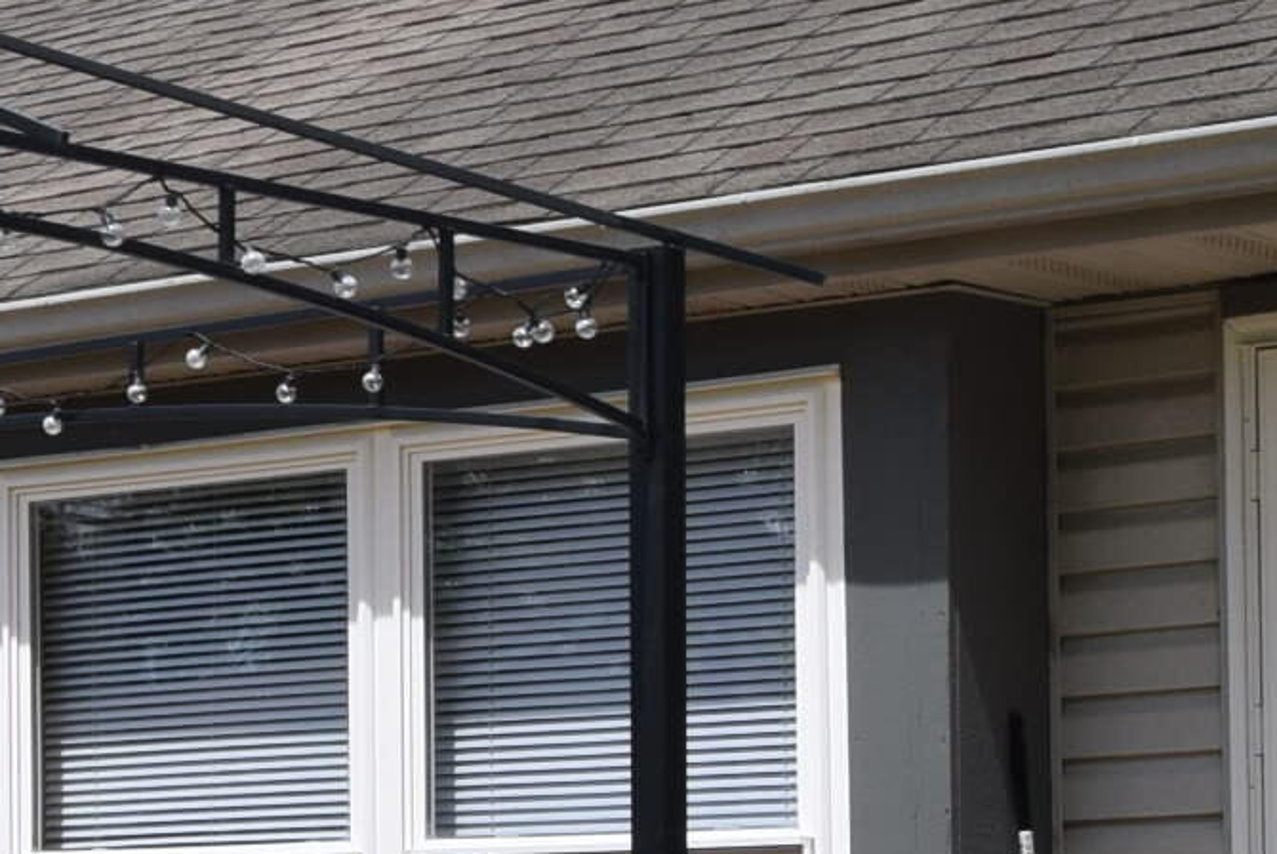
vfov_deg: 10.2
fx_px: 4757
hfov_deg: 14.8
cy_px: 881
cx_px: -244
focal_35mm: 134
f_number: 10
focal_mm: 20
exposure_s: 1/400
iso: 200
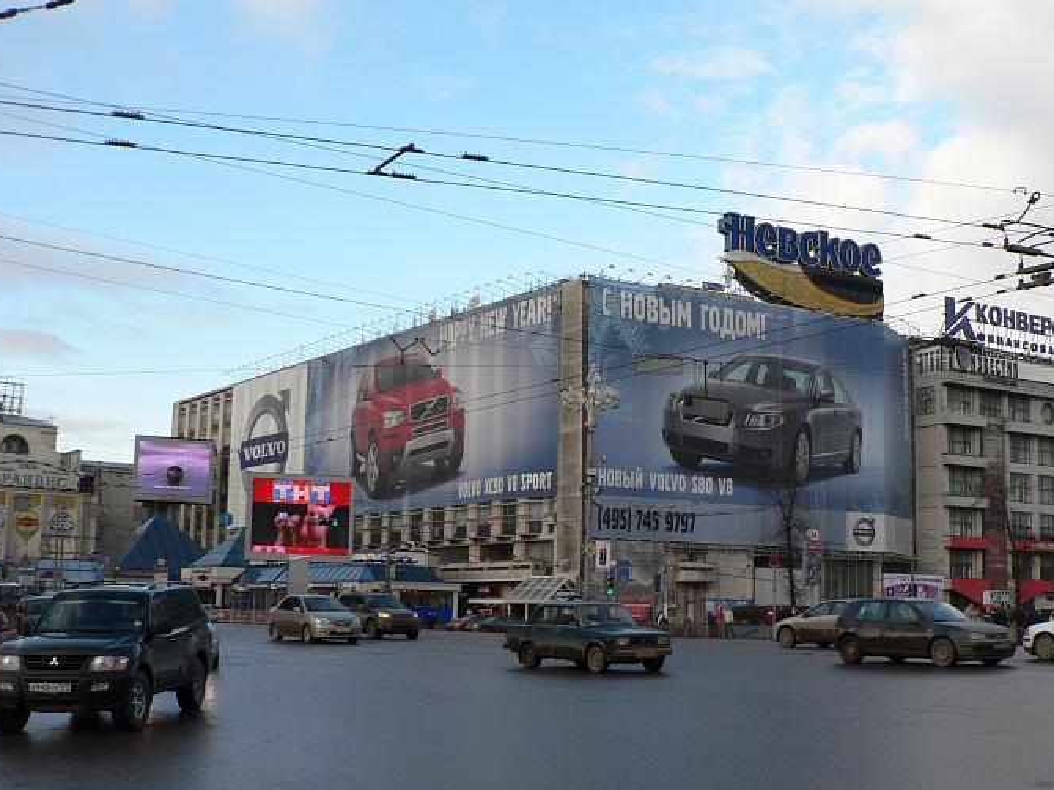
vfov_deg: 33.5
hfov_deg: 43.7
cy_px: 447
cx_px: 607
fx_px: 1309
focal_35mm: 43
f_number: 4
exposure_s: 1/200
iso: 80
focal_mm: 6
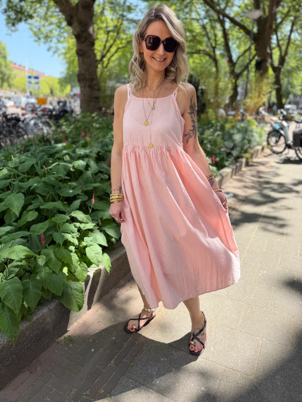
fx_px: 279
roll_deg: -2.6
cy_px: 201
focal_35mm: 24
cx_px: 151
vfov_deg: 71.6
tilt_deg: -17.8
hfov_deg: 56.8
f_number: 1.78
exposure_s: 1/878
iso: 80
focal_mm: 6.76
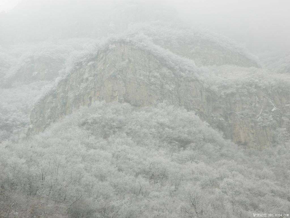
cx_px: 145
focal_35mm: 84
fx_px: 704
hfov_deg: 23.3
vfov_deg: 17.6
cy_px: 109
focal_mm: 15.1
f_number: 4.2
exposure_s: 1/125
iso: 80
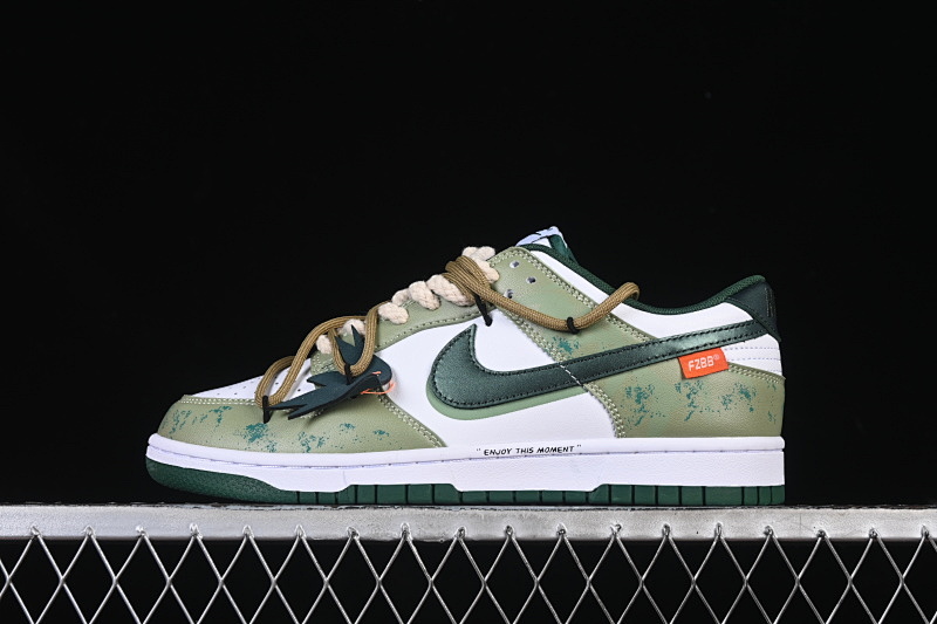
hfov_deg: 27.0
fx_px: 1952
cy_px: 312
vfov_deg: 18.2
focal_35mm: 75
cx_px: 468
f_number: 8
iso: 160
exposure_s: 1/80
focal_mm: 50
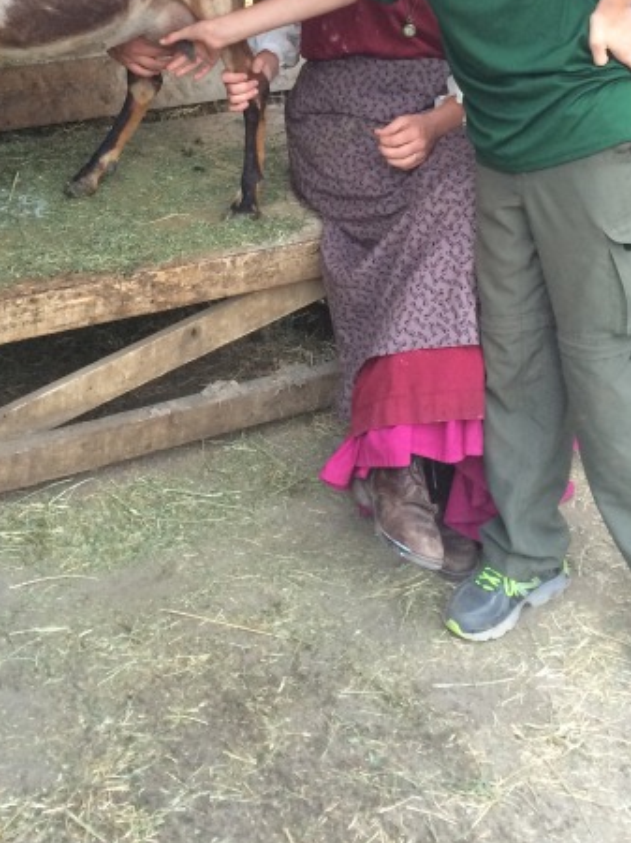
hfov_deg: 26.5
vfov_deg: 32.8
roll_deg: -0.3
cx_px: 303
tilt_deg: -9.3
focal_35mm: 55
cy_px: 50
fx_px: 1338
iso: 100
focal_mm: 4.15
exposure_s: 1/30
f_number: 2.2
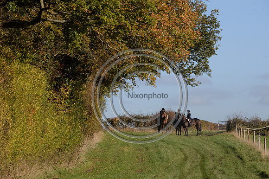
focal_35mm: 200
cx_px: 134
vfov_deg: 6.9
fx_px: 1494
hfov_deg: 10.3
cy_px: 90
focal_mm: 200
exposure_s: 1/1250
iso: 1000
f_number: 10
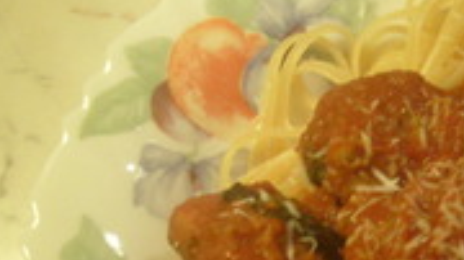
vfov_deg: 15.7
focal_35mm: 76
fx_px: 935
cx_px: 441
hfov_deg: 26.7
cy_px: 215
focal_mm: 5.8
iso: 200
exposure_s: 1/15
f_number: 2.8
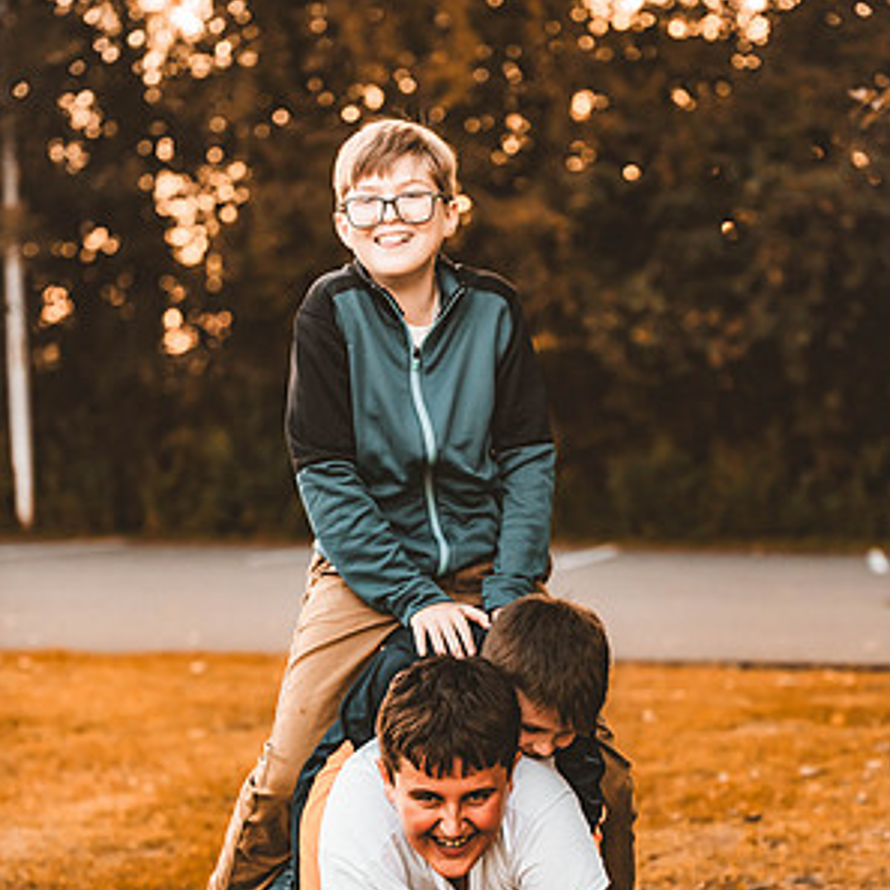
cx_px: 444
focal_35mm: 90
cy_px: 596
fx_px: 2618
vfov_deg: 19.2
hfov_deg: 19.3
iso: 1600
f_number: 2.8
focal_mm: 70
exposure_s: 1/1250
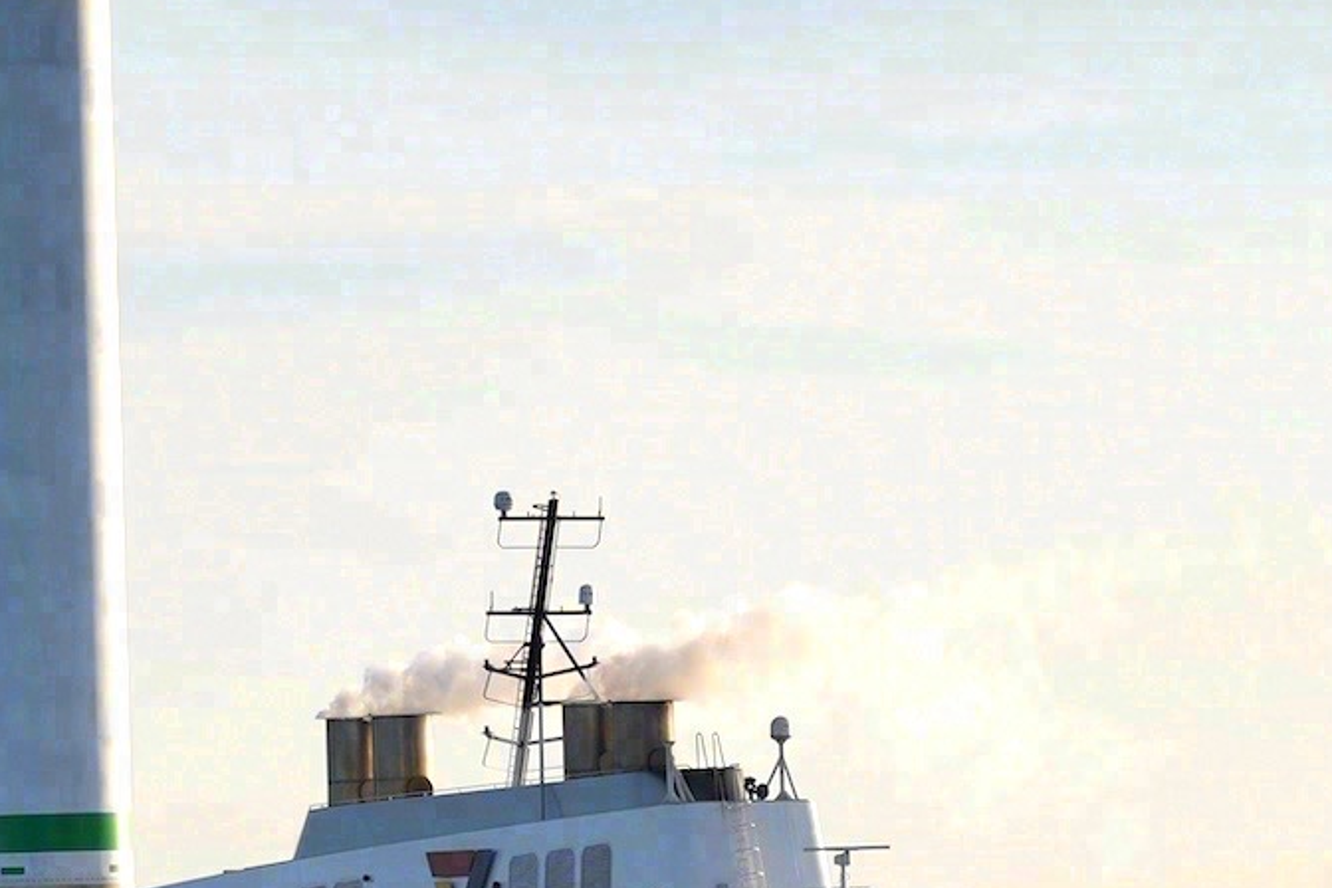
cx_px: 341
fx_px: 9249
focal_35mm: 250
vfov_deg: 5.5
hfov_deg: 8.2
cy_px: 866
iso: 100
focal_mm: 70
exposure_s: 1/1000
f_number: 4
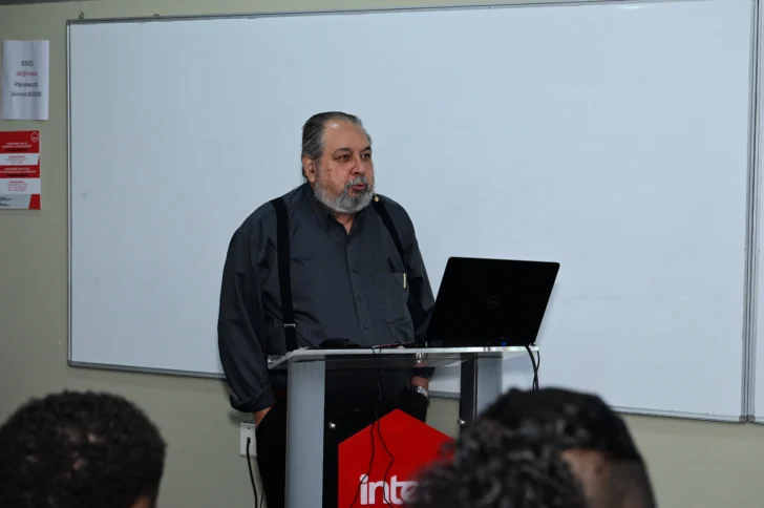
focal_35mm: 70
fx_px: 1484
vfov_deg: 19.4
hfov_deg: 28.9
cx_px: 382
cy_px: 254
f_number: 7.1
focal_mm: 70
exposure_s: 1/200
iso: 3200
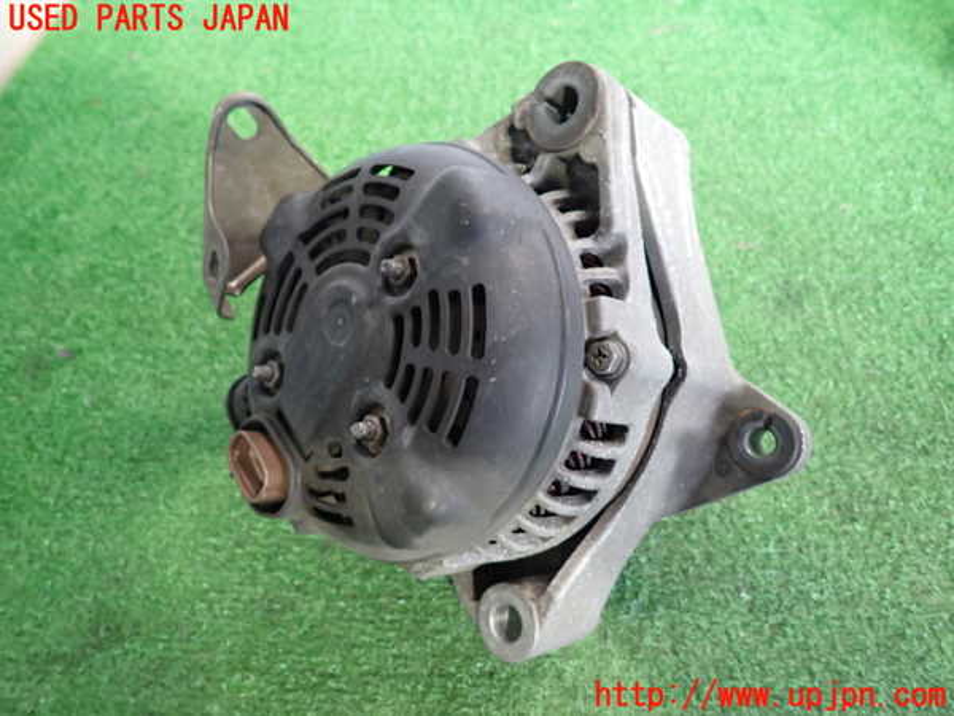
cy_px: 358
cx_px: 477
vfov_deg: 54.9
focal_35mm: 25
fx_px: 689
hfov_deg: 69.4
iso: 500
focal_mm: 4.5
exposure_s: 1/30
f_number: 2
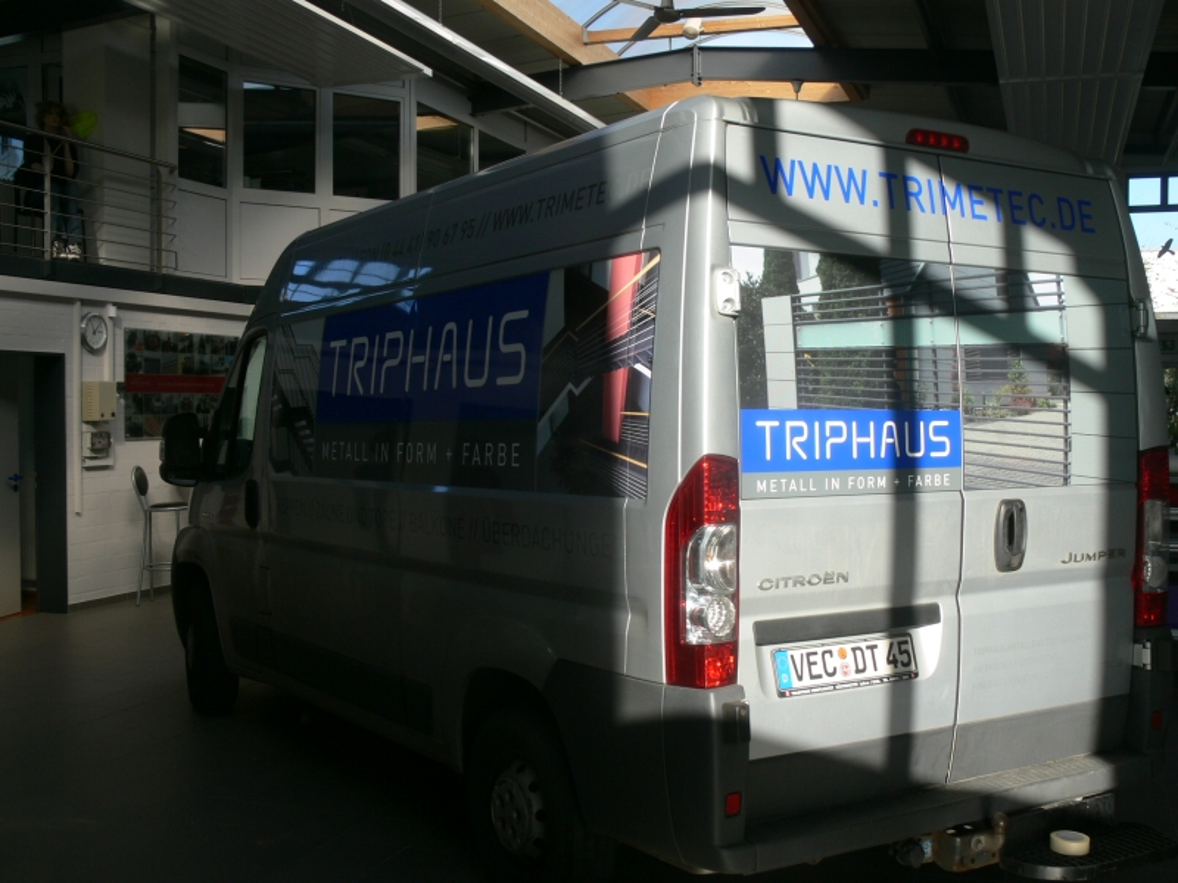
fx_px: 1361
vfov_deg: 36.0
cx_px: 589
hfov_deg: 46.8
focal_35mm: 40
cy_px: 442
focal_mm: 8.4
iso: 80
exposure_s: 1/100
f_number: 5.6
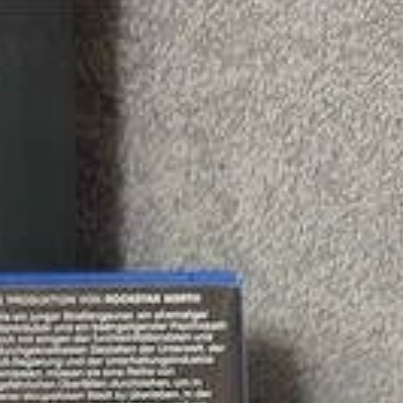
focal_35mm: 64
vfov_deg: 22.3
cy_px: 600
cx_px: 21
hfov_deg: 25.8
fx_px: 843
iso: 160
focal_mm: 6.76
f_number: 1.78
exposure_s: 1/121
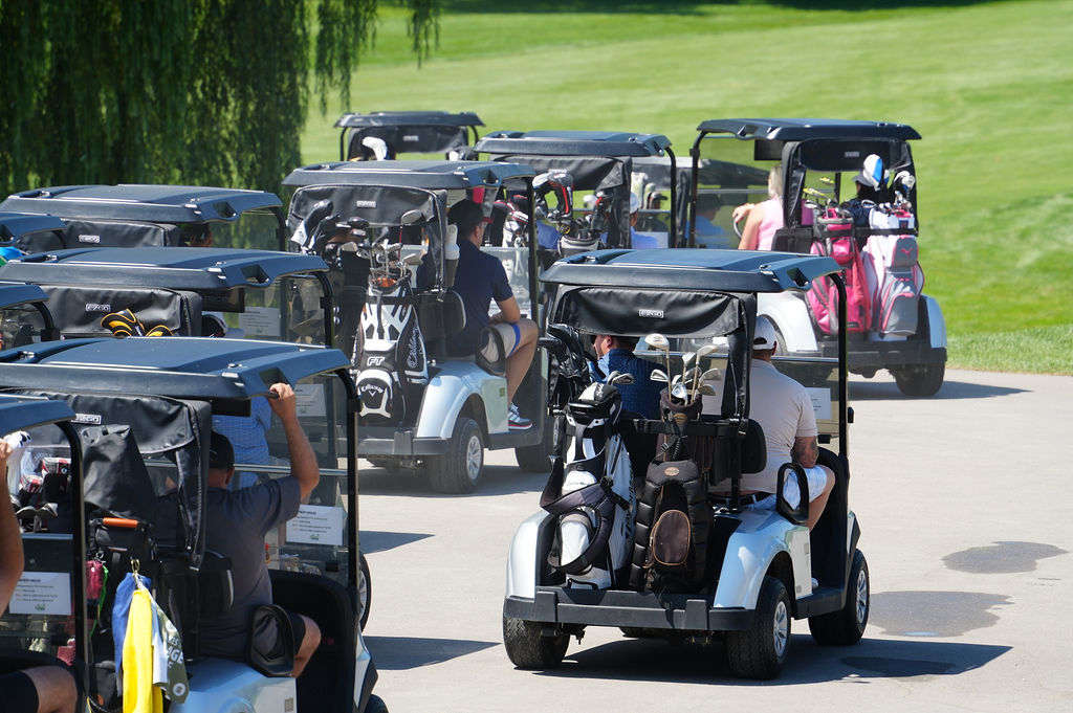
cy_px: 356
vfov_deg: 4.6
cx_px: 536
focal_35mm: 300
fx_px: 8934
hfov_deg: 6.9
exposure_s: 1/320
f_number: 5.6
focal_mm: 200
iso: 125
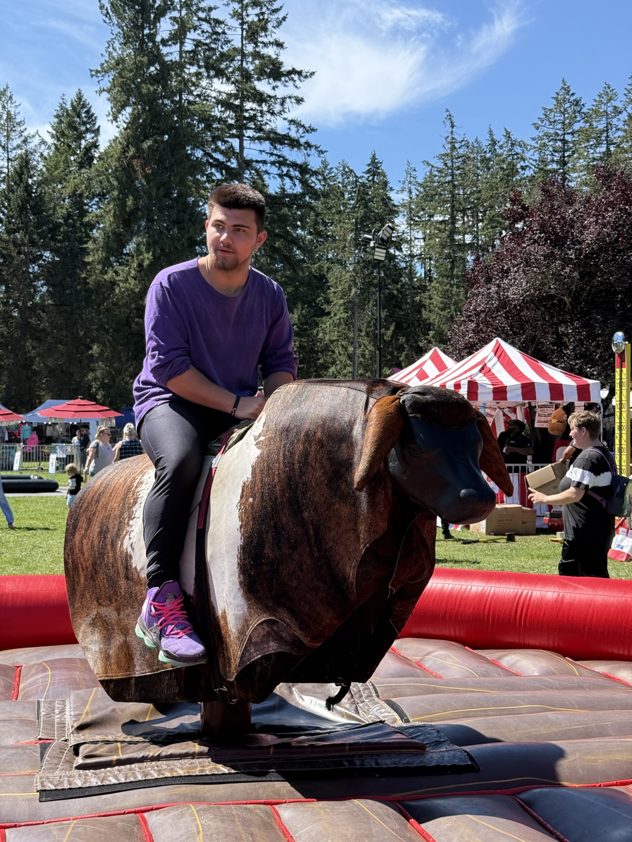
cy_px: 421
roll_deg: +0.5
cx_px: 316
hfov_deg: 30.3
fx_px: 1168
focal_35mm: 48
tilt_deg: +0.8
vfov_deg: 39.7
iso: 100
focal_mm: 6.76
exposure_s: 1/2494
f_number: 1.78
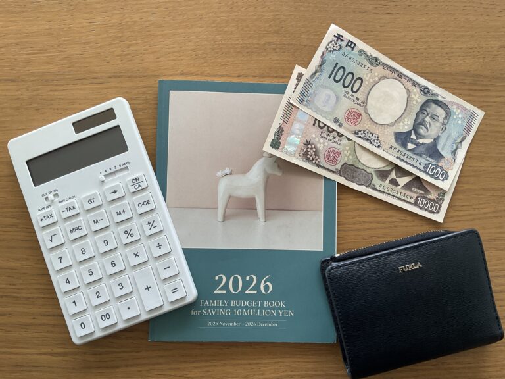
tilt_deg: -86.4
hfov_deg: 61.7
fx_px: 423
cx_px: 252
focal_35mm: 29
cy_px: 190
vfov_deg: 48.2
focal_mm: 3
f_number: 1.8
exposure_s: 1/60
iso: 40
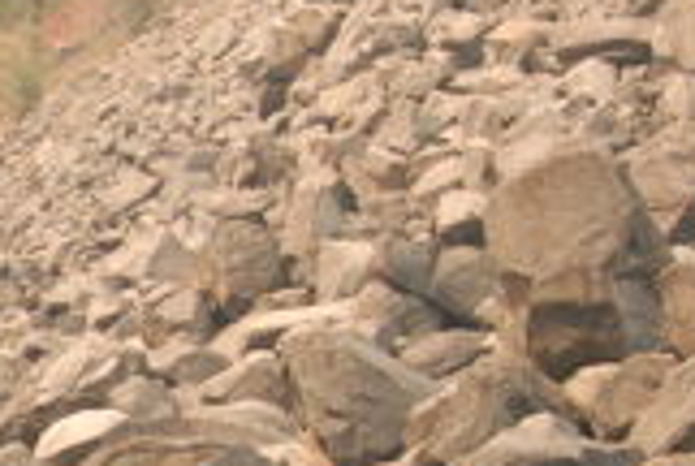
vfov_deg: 6.5
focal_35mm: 209
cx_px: -561
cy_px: 615
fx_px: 4042
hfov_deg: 9.4
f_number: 8
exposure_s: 1/200
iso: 250
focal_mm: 28
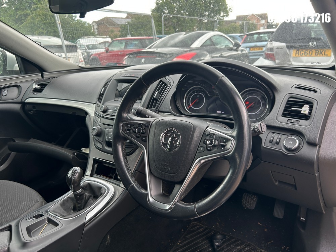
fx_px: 252
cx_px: 168
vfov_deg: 53.1
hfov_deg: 67.3
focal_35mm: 26
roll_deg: +3.5
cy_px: 126
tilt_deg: -16.0
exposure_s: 1/121
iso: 40
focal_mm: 5.7
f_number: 1.5
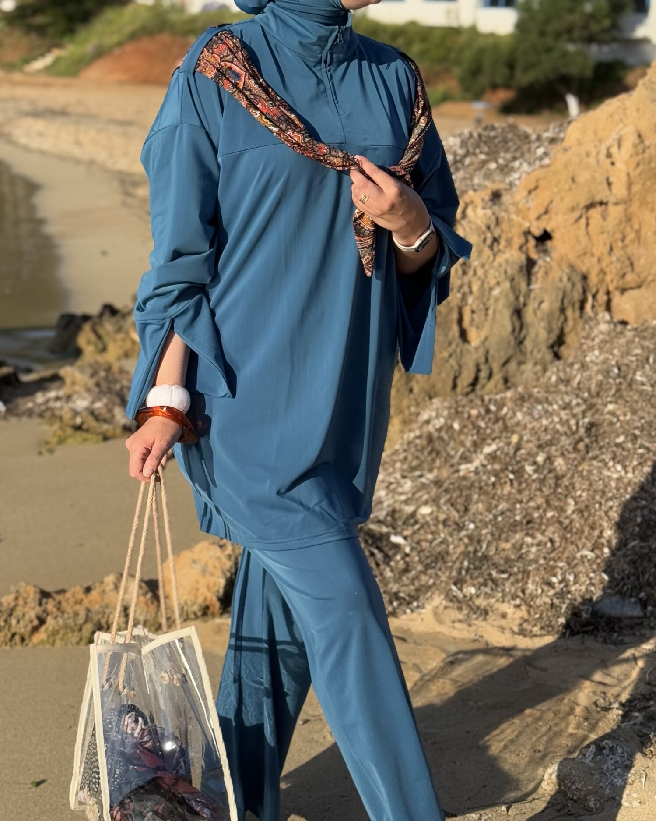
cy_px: 449
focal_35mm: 64
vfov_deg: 29.6
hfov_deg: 23.8
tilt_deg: -11.6
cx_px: 246
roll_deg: -5.5
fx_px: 1553
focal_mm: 6.76
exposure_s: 1/4329
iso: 80
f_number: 1.78
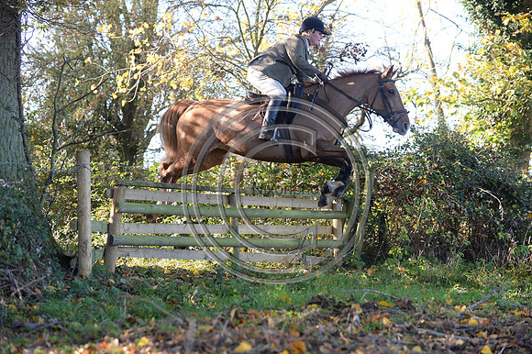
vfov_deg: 19.4
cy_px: 177
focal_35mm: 70
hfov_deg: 28.9
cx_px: 266
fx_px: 1034
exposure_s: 1/1000
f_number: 3.2
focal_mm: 70
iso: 1000
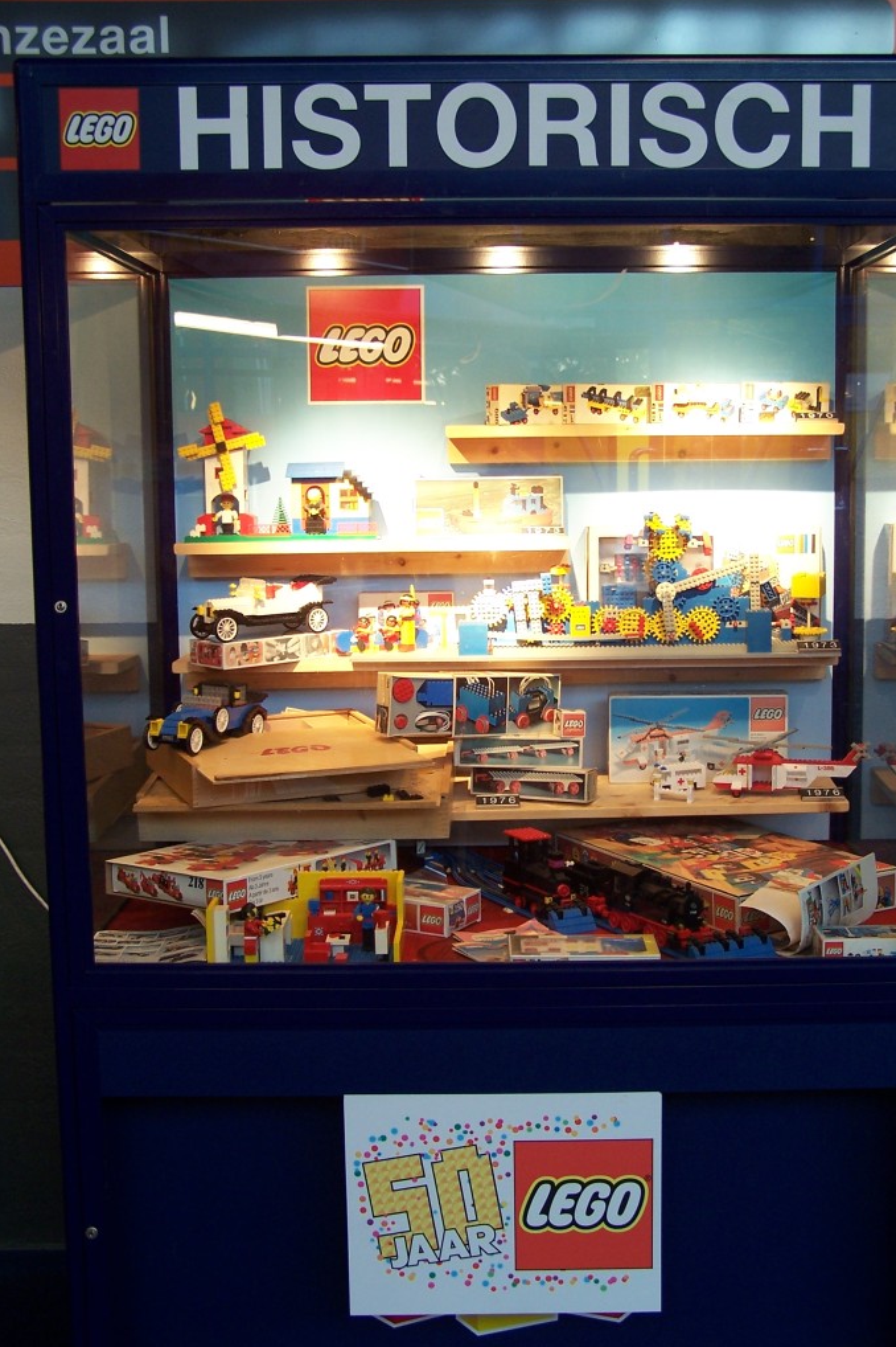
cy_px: 674
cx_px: 505
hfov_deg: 29.8
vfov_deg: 43.6
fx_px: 1681
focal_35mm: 45
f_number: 2.9
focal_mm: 7.1
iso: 80
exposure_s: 1/10
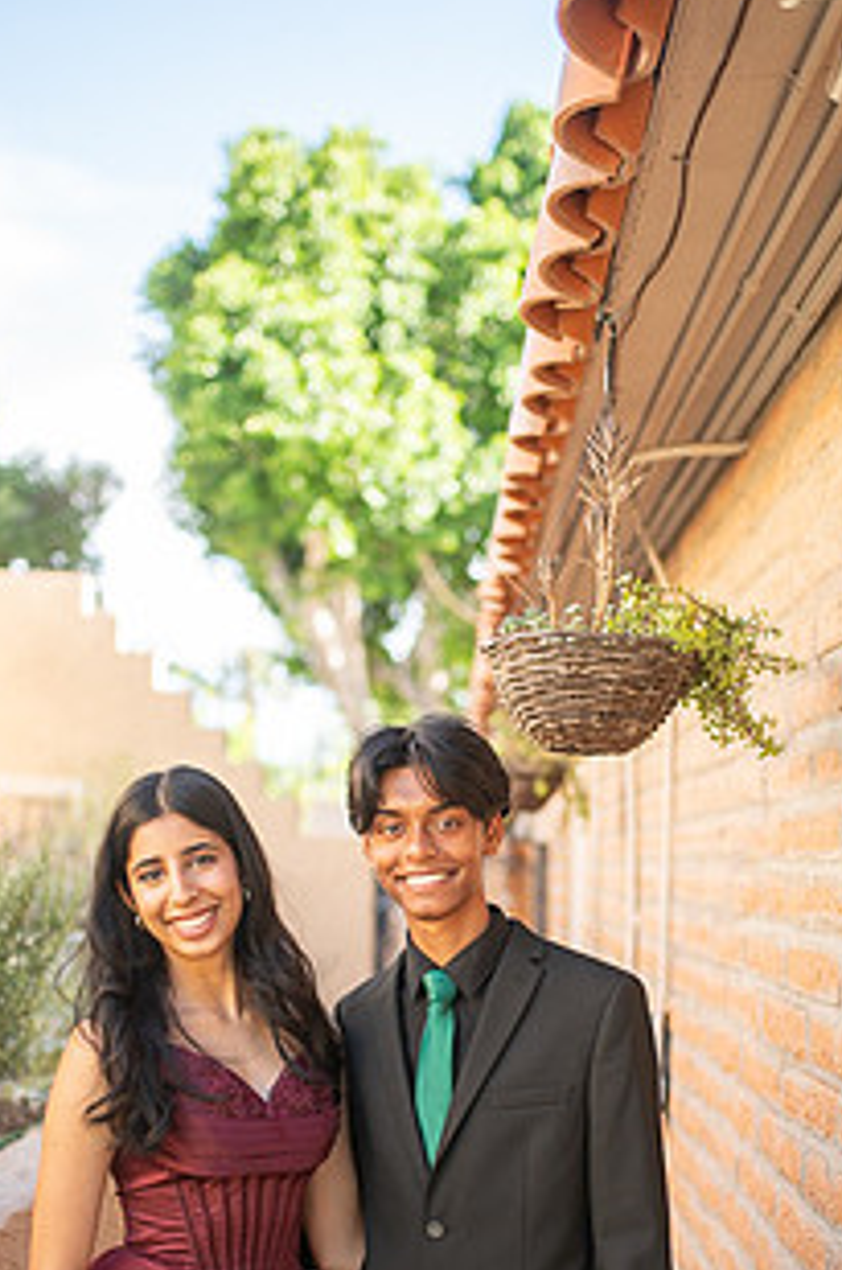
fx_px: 1795
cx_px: 400
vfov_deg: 38.4
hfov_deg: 26.4
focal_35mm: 51
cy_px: 859
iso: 400
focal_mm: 35
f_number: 1.4
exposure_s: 1/3200
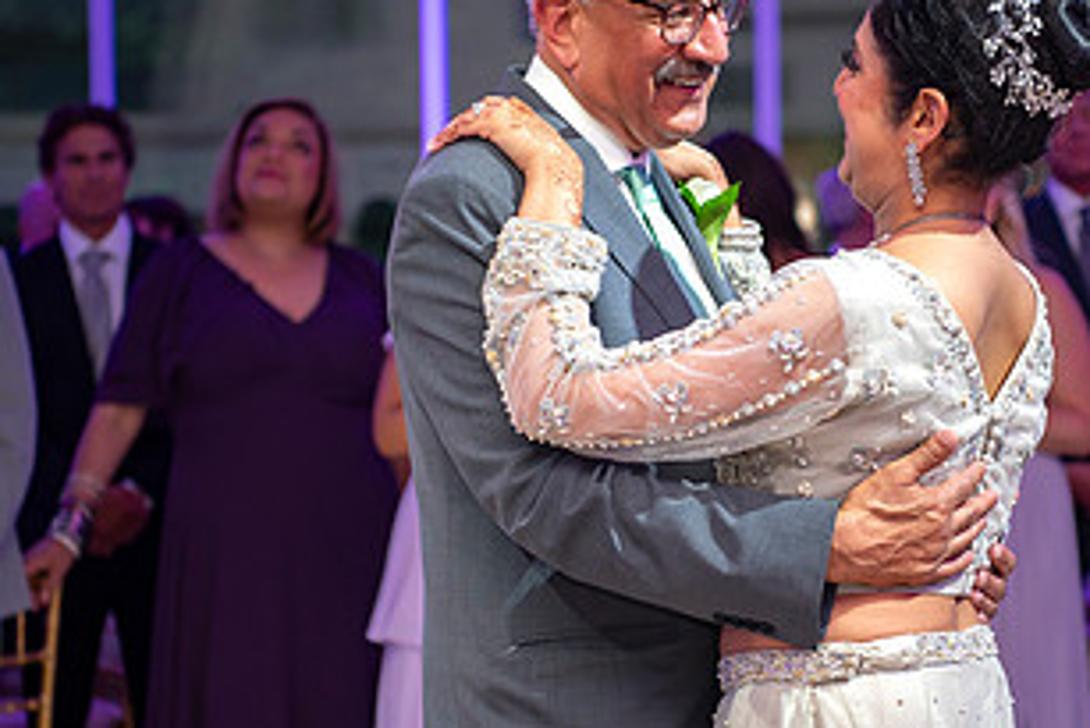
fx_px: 4210
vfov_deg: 9.9
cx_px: 712
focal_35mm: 139
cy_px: 470
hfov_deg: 14.7
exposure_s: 1/125
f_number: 2.8
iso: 800
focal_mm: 70
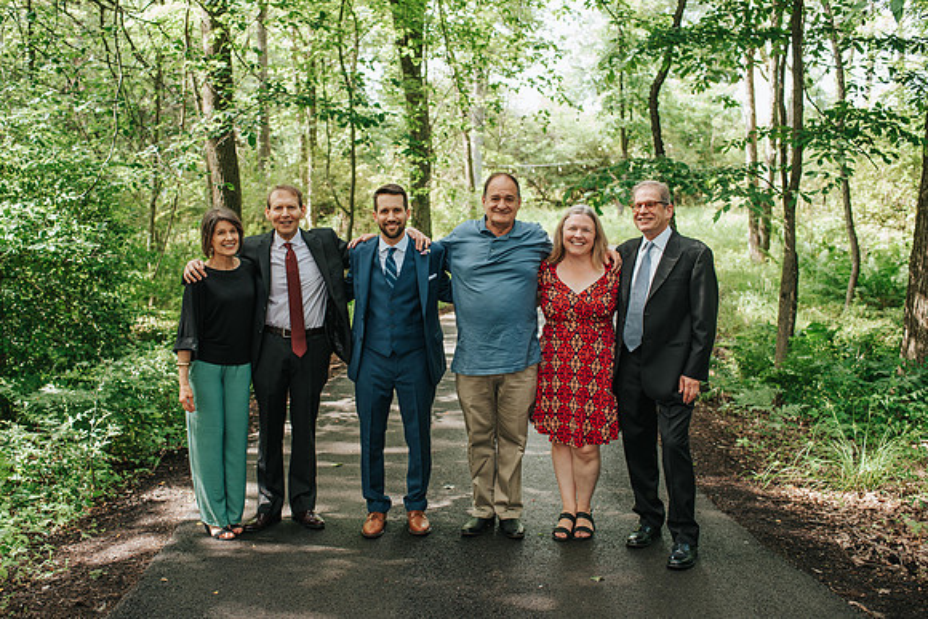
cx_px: 439
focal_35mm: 39
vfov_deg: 34.2
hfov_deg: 49.5
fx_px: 1005
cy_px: 322
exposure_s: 1/250
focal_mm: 35
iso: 320
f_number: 3.2
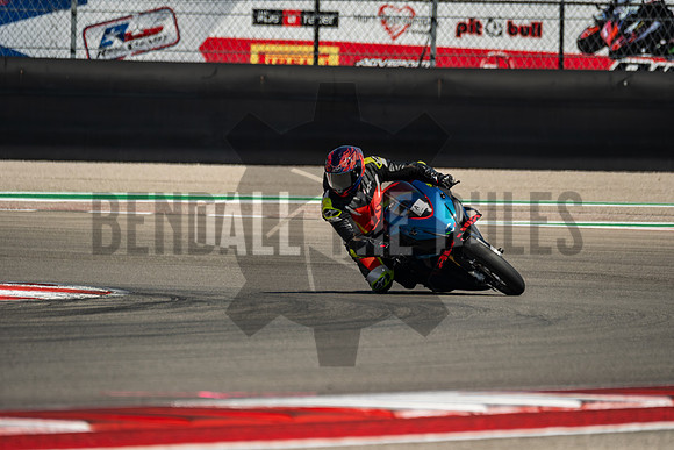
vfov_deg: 2.3
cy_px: 225
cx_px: 337
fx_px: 11235
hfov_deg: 3.4
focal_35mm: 600
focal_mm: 400
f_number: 5.6
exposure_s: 1/1600
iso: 640
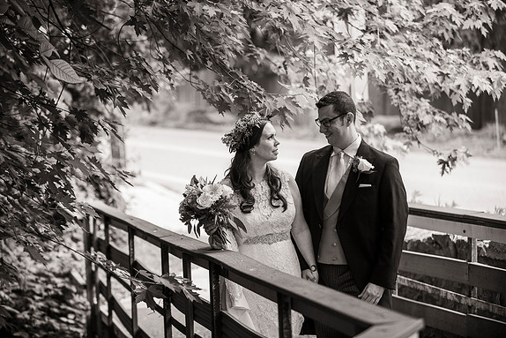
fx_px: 1392
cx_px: 253
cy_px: 168
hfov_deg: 20.6
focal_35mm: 99
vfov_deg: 13.8
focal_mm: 98
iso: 640
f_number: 2.8
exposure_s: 1/1250
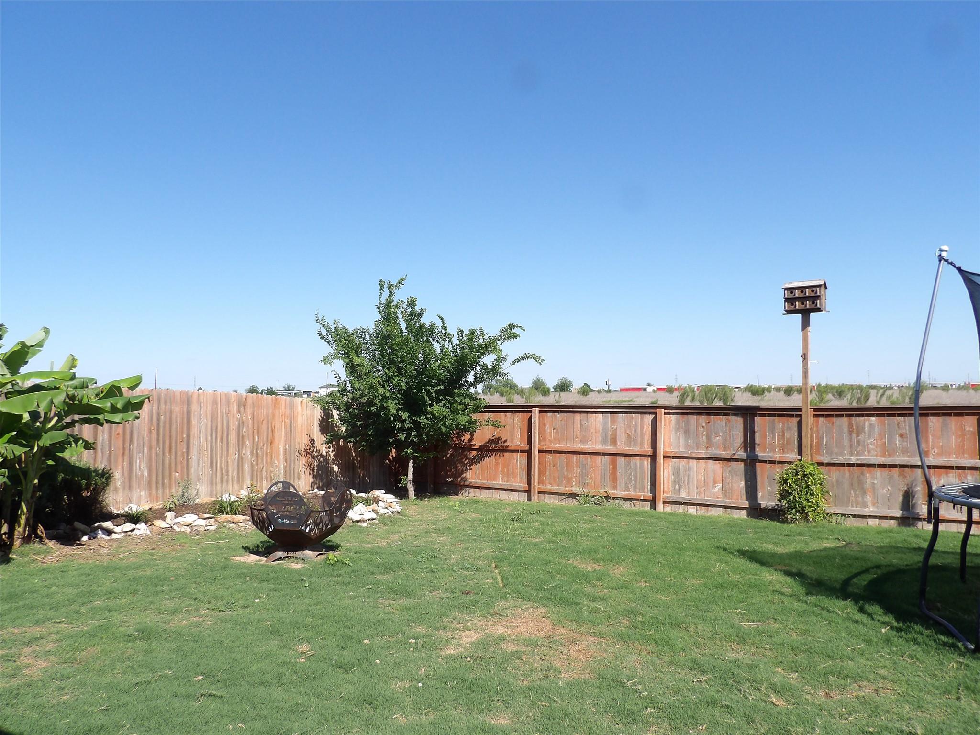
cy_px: 368
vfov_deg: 56.8
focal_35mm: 24
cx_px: 490
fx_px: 679
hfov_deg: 71.6
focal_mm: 4.3
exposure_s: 1/488
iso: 100
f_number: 4.6
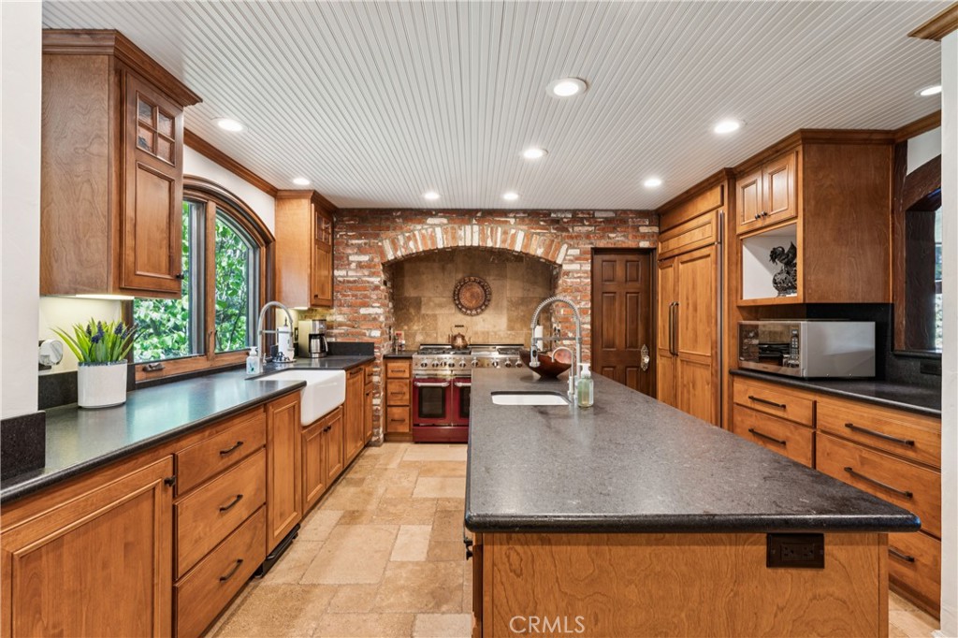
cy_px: 319
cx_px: 479
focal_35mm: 16
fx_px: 431
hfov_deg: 96.0
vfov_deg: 73.0
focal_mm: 16.2
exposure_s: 1.6
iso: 100
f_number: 13
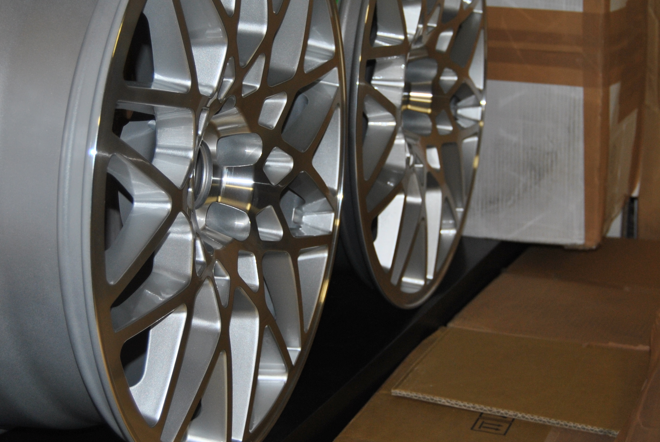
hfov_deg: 26.6
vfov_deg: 18.0
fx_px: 1395
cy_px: 189
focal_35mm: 76
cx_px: 288
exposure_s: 1/60
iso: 200
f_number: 4.5
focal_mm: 32
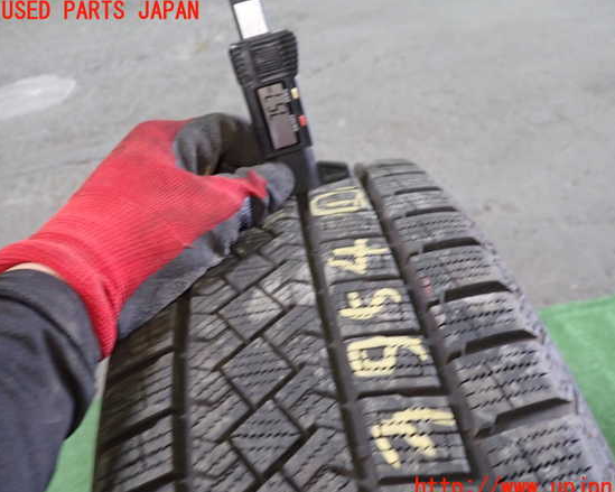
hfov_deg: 55.6
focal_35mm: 32
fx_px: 582
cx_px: 332
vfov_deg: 45.8
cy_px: 250
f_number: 2.3
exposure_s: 1/30
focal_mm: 5.4
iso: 500
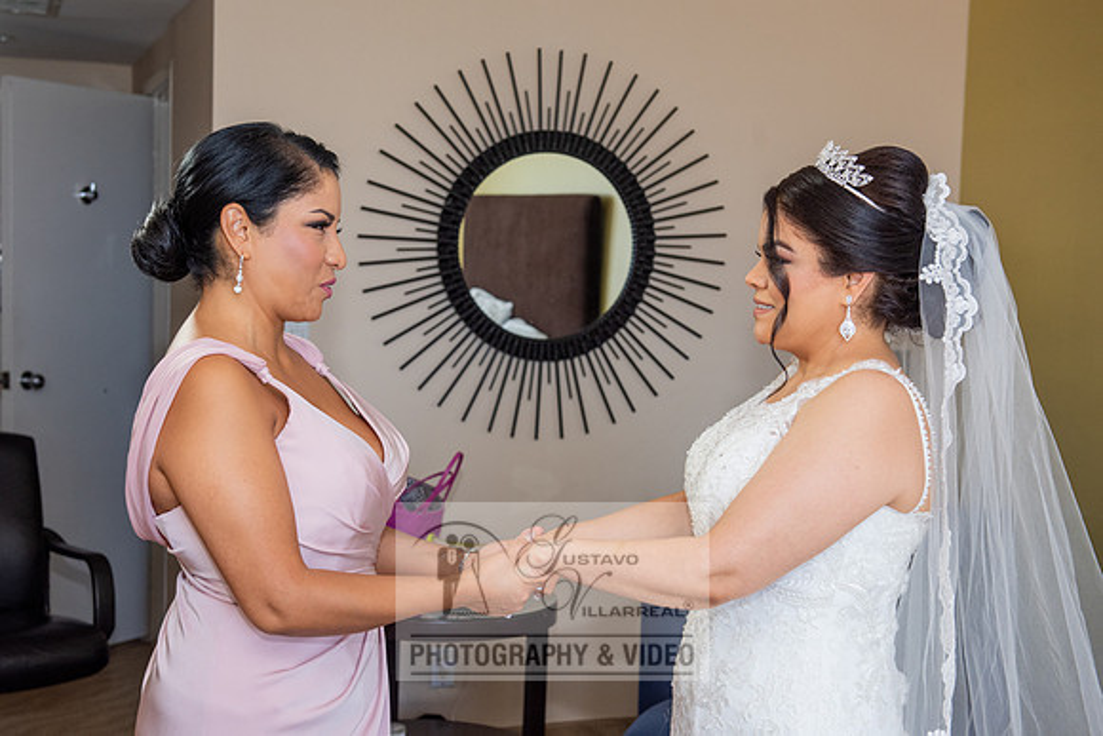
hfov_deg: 34.9
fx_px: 1751
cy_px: 387
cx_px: 477
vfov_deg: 23.7
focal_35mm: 57
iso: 640
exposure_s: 1/125
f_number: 5.6
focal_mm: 50
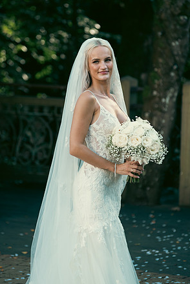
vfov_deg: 10.9
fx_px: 1494
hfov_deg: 7.3
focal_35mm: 189
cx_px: 96
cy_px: 140
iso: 160
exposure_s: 1/200
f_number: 3.5
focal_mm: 185
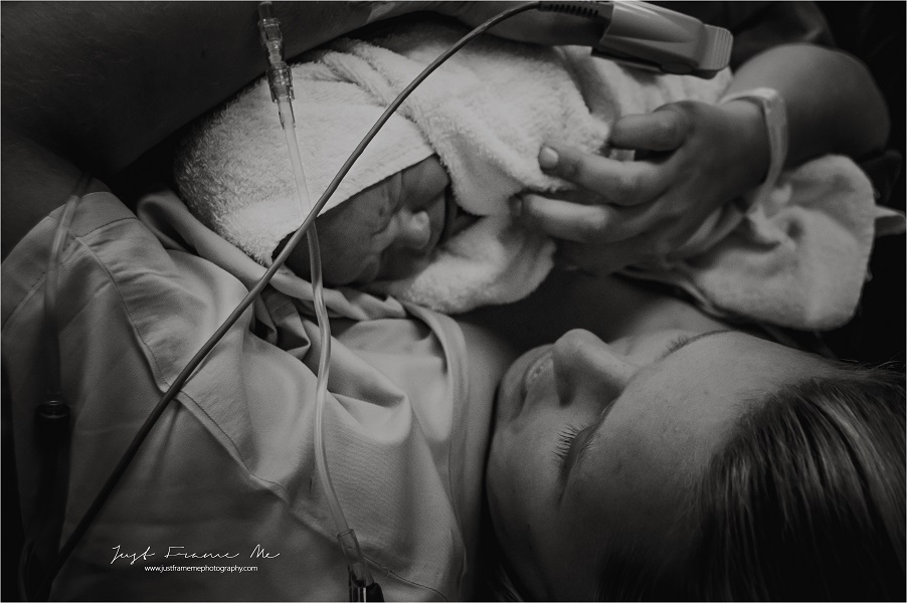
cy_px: 302
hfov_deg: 53.2
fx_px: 906
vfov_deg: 36.8
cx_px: 454
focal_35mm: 36
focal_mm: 24
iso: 2500
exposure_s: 1/500
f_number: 4
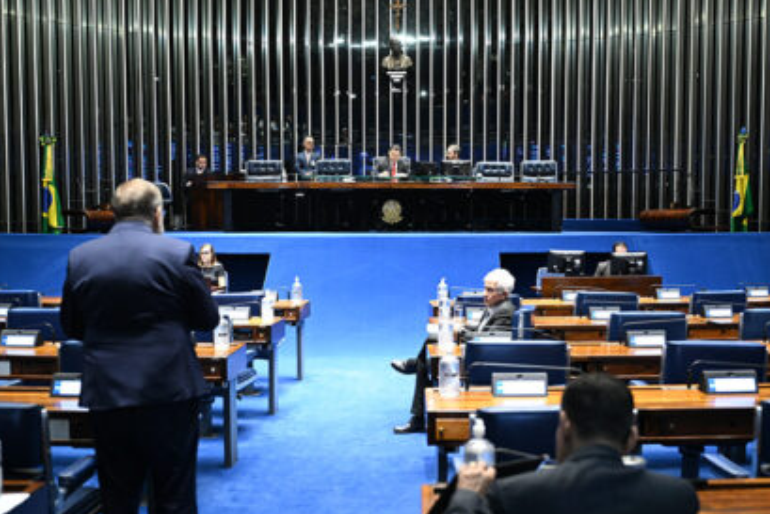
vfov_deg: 35.1
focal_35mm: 38
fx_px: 813
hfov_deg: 50.7
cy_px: 258
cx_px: 388
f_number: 2.8
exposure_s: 1/125
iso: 2500
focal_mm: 37
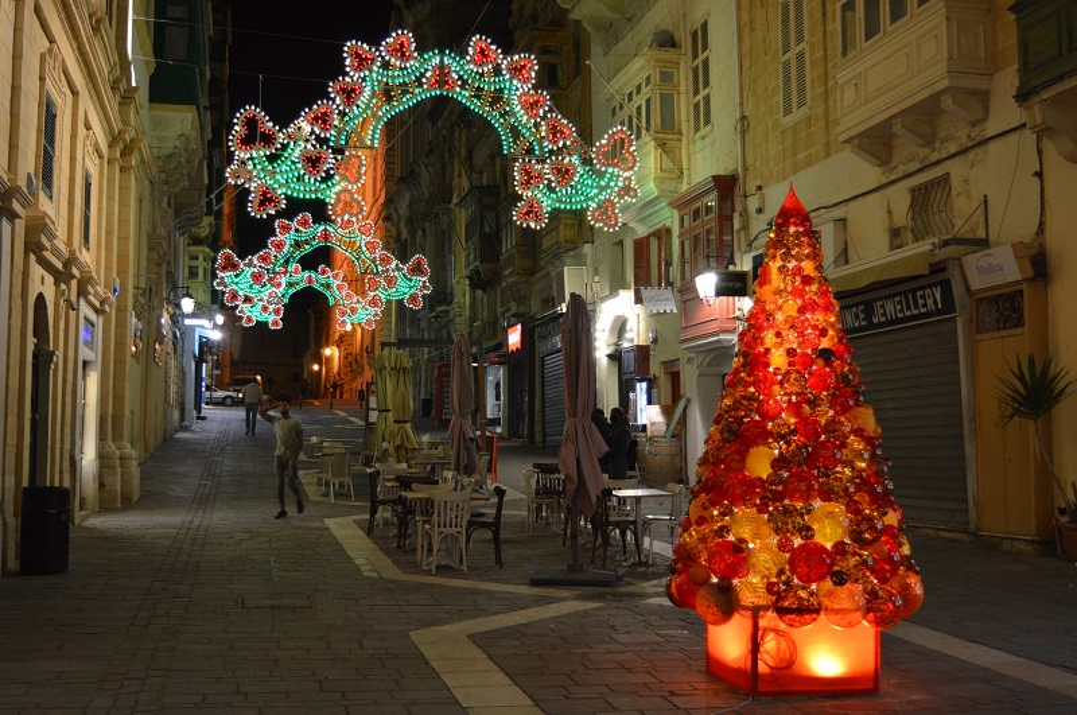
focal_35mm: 42
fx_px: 1255
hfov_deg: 46.5
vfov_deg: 31.8
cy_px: 358
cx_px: 538
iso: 400
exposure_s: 1/15
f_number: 4.2
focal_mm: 28
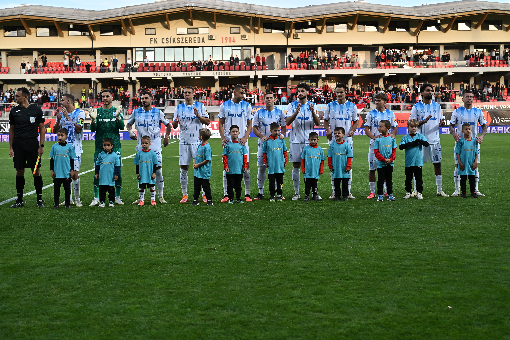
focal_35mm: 48
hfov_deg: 41.1
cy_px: 170
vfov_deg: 28.1
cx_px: 255
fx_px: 680
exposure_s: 1/400
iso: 250
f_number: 4
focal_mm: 48
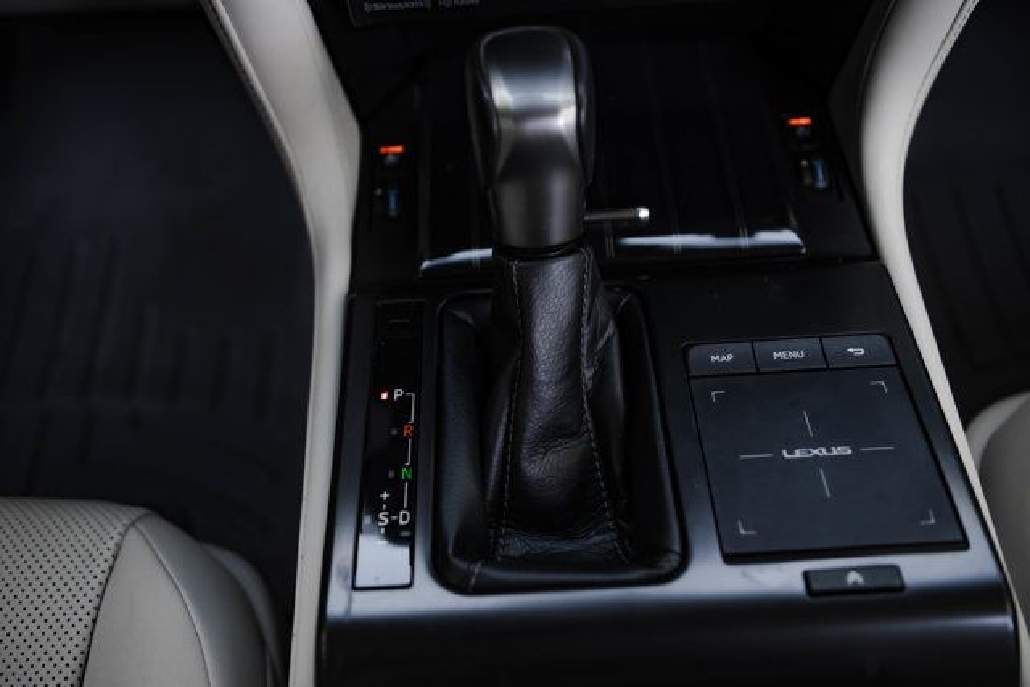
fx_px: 1002
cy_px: 344
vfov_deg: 37.9
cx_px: 515
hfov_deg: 54.4
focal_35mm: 35
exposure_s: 1/200
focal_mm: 35
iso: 800
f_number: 2.8
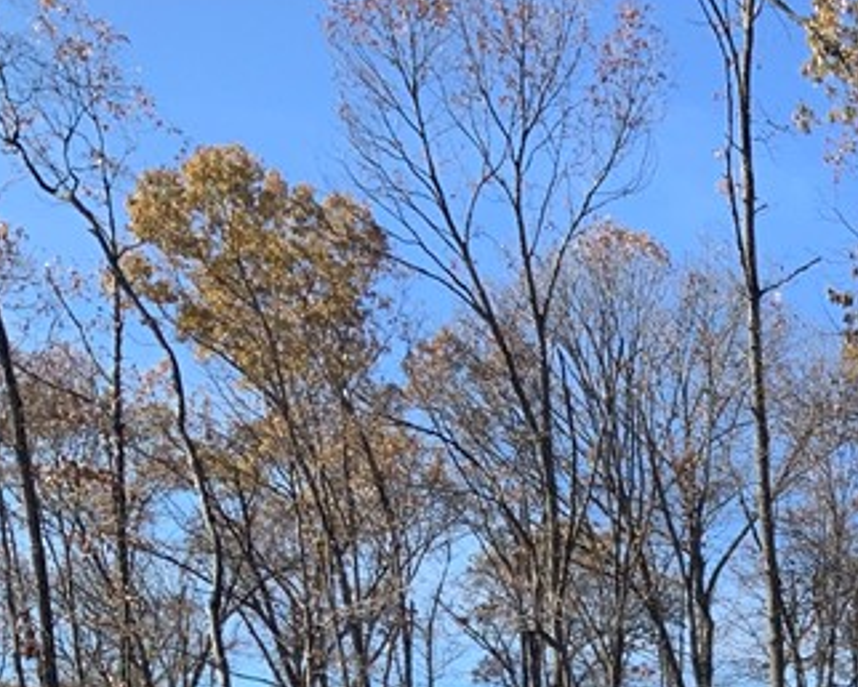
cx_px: 1202
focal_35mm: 90
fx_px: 2287
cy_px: 991
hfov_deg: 19.2
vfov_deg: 15.9
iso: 16
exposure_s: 1/1221
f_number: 1.8
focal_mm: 3
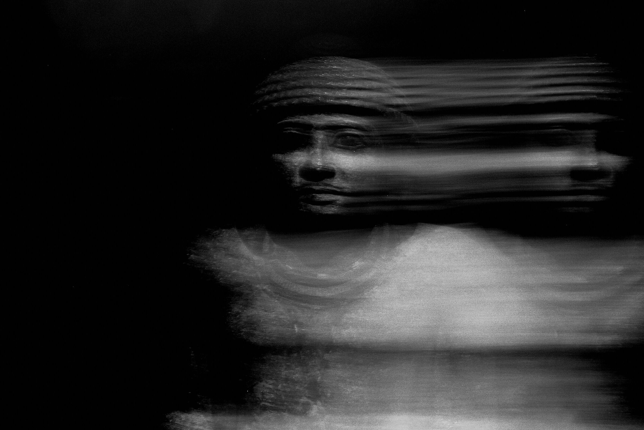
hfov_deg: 39.6
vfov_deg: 27.0
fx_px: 894
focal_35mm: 50
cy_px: 215
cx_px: 322
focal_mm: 18.3
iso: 200
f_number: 5
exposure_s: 2
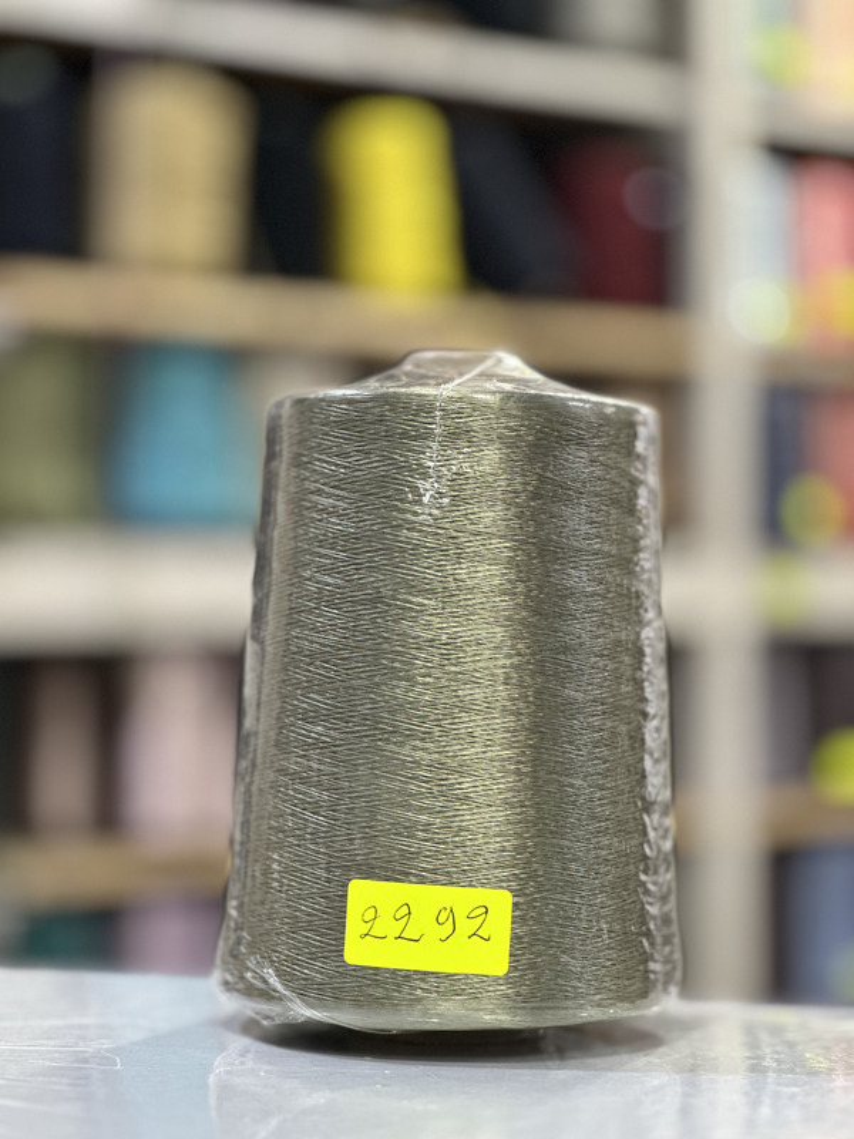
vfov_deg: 25.3
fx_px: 2533
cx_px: 427
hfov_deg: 19.1
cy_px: 570
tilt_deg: +2.0
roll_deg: -0.4
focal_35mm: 77
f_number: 2.8
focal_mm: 9
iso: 200
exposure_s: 1/33
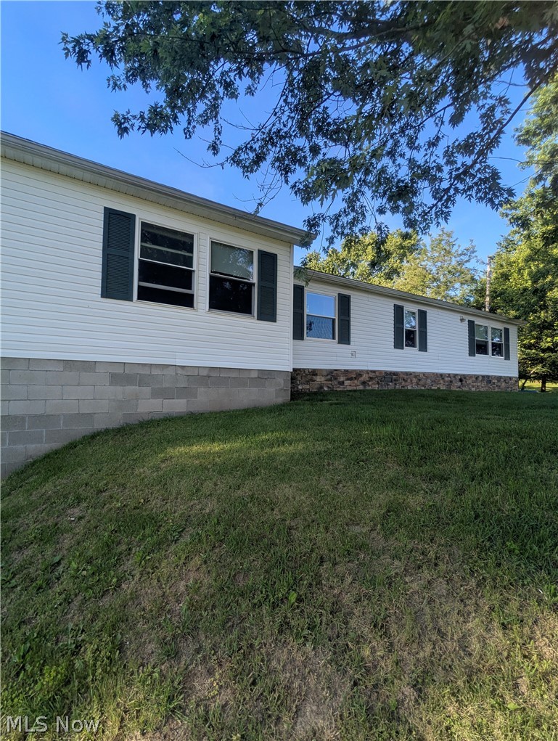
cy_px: 370
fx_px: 343
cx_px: 279
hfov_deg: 78.3
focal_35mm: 16
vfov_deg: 94.4
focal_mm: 2.35
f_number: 2.2
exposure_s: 1/487
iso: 50
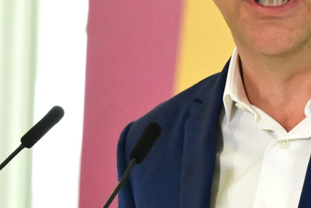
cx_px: 363
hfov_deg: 2.3
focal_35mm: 900
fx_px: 7778
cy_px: 135
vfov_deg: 1.5
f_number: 5
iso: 8000
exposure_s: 1/400
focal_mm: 170
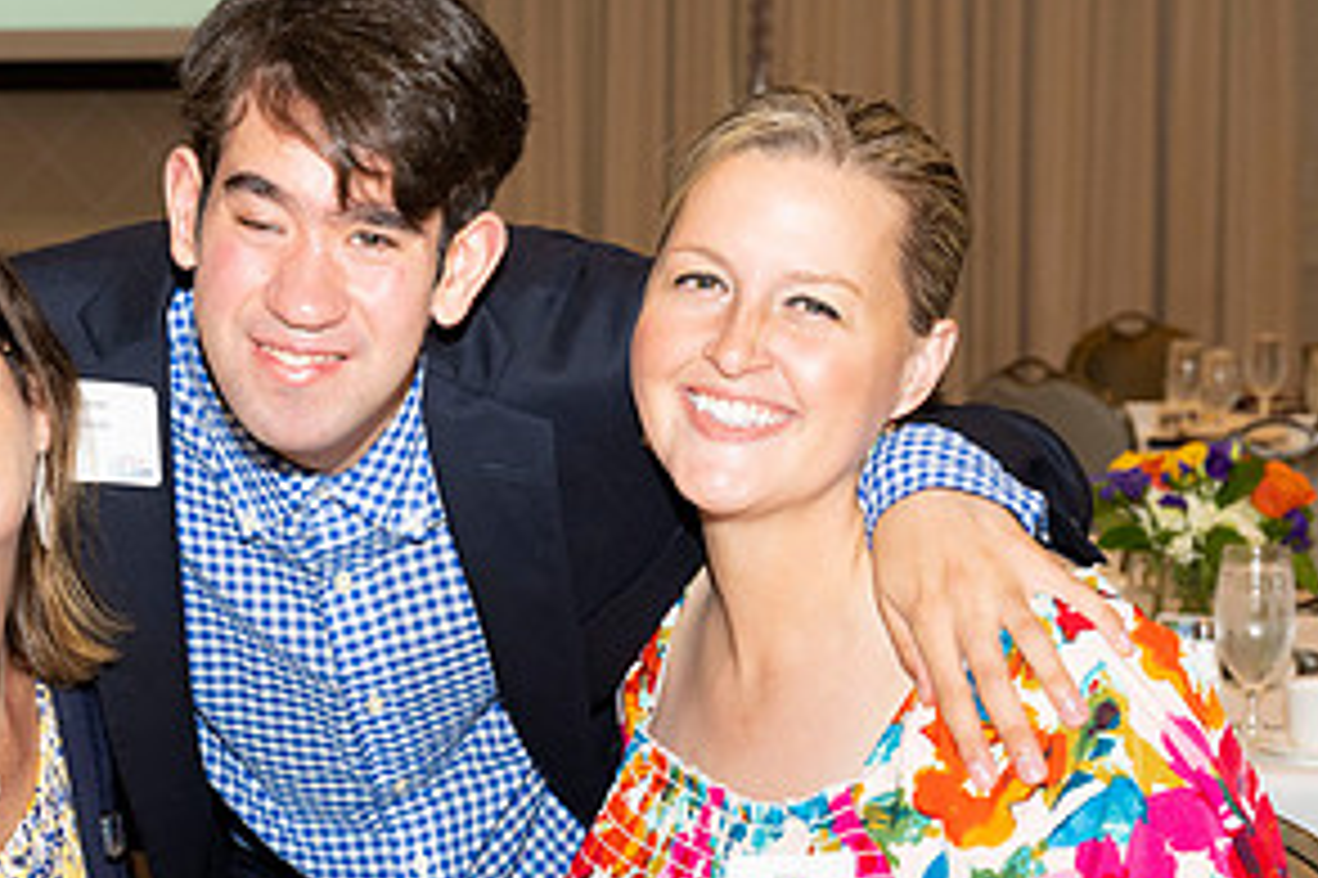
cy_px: 529
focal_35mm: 107
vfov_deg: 12.8
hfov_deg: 19.0
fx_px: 3915
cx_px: 360
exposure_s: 1/80
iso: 1000
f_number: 5.6
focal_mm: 54
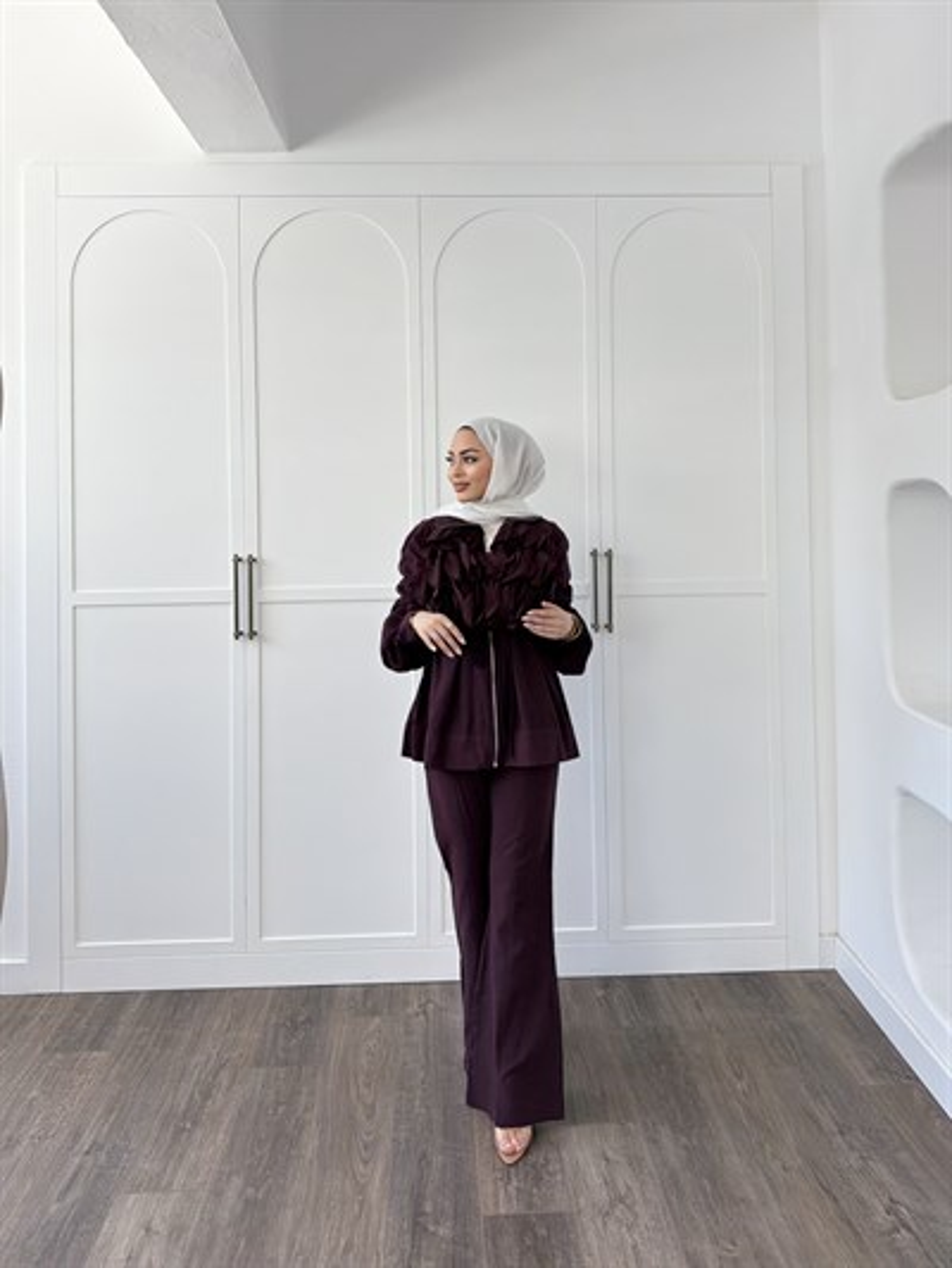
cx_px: 476
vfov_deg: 71.6
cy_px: 634
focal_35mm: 24
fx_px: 880
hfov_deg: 56.8
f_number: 1.78
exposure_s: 1/1018
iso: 250
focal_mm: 6.76
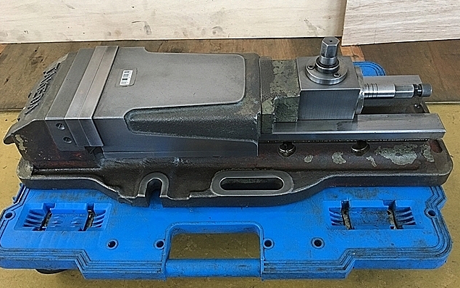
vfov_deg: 40.6
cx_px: 230
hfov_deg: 61.2
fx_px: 389
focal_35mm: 31
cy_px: 132
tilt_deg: -46.5
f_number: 2.2
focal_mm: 4.15
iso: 100
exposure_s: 1/30
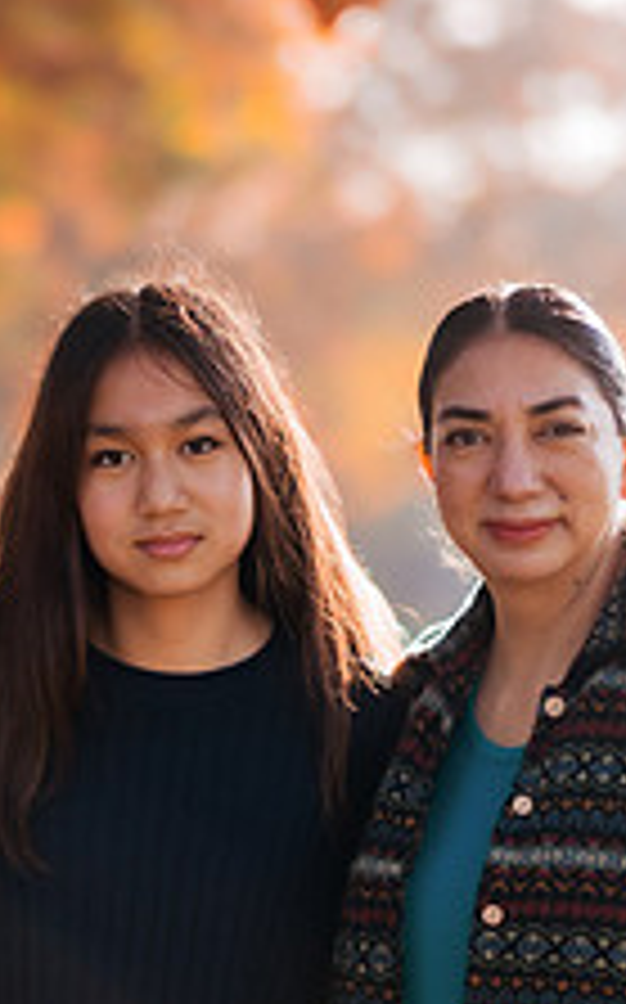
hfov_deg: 8.5
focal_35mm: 154
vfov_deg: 13.6
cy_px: 682
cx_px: 207
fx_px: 4212
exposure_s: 1/800
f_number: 1.4
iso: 80
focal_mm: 58
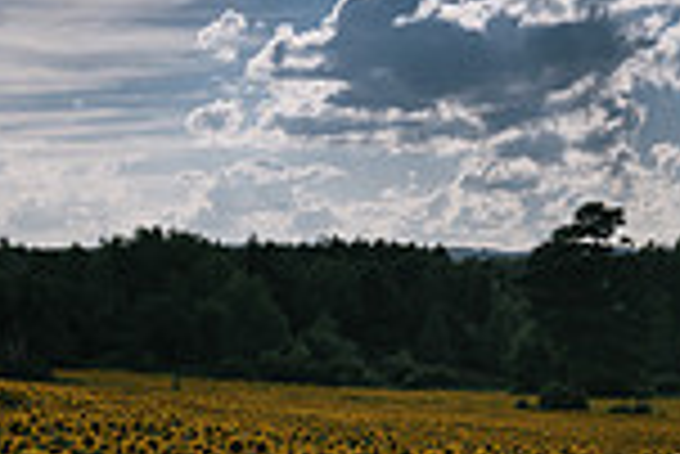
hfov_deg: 22.1
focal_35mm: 92
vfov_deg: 14.1
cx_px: 252
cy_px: 645
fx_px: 1739
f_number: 6.3
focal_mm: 24
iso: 64
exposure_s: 1/200
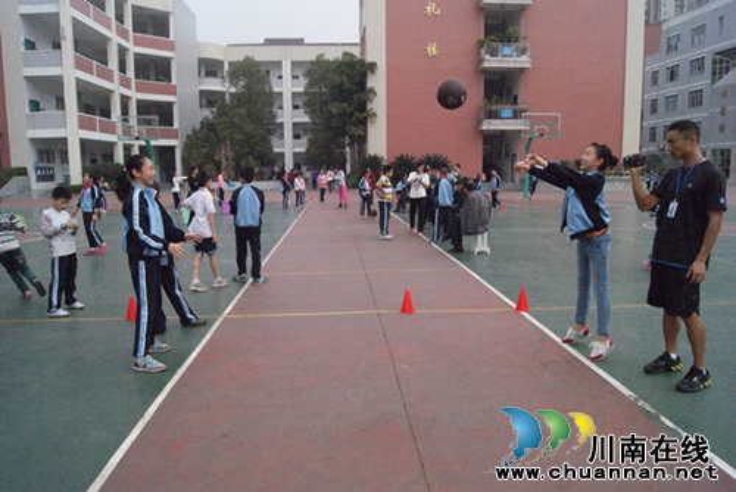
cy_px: 246
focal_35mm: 27
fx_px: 552
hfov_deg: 67.4
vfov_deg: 48.0
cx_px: 368
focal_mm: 18
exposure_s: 1/2000
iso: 3200
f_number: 13
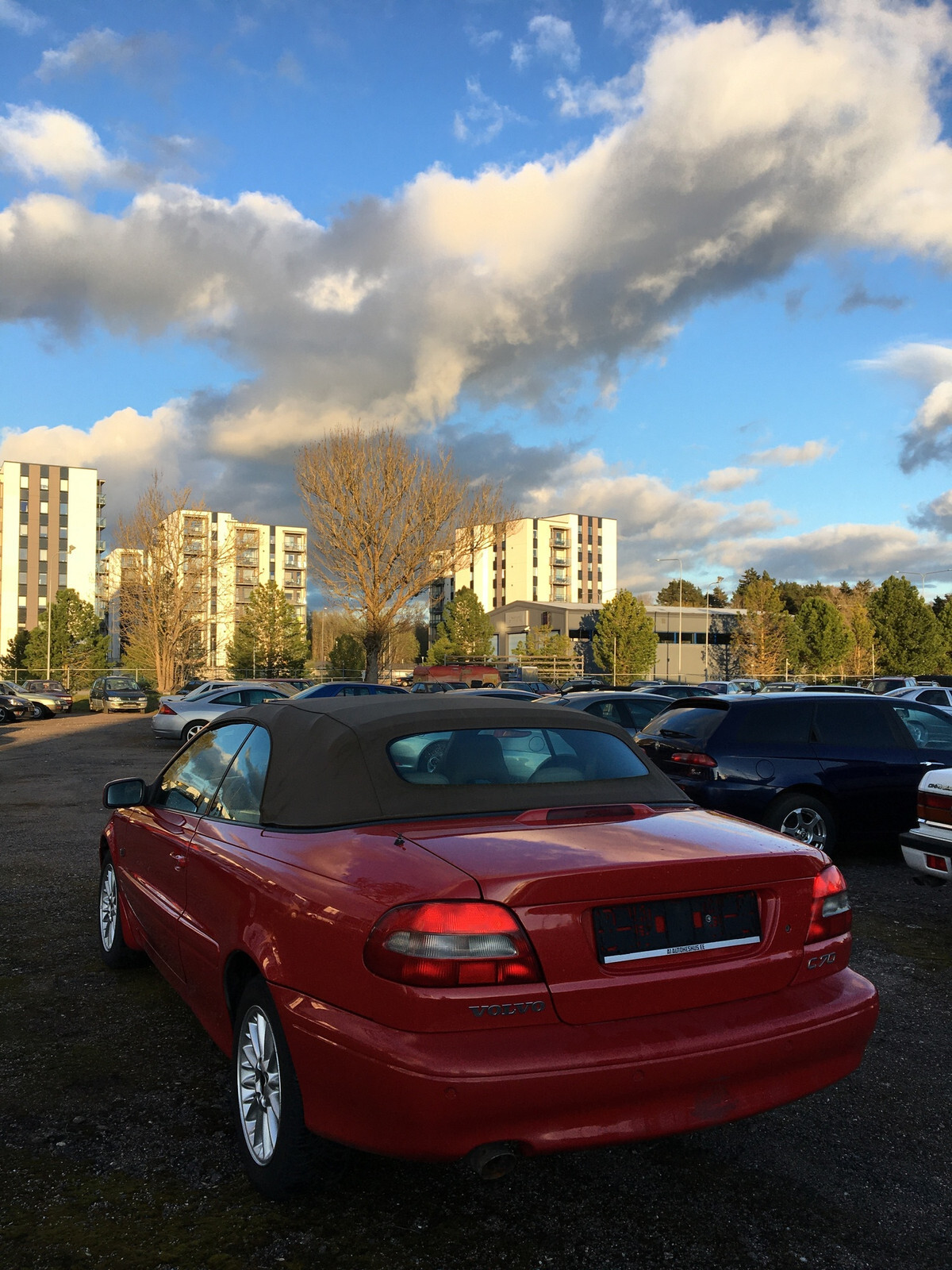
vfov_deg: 61.7
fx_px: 1063
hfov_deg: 48.2
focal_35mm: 29
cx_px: 476
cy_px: 635
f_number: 2.2
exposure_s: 1/530
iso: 25
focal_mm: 4.15
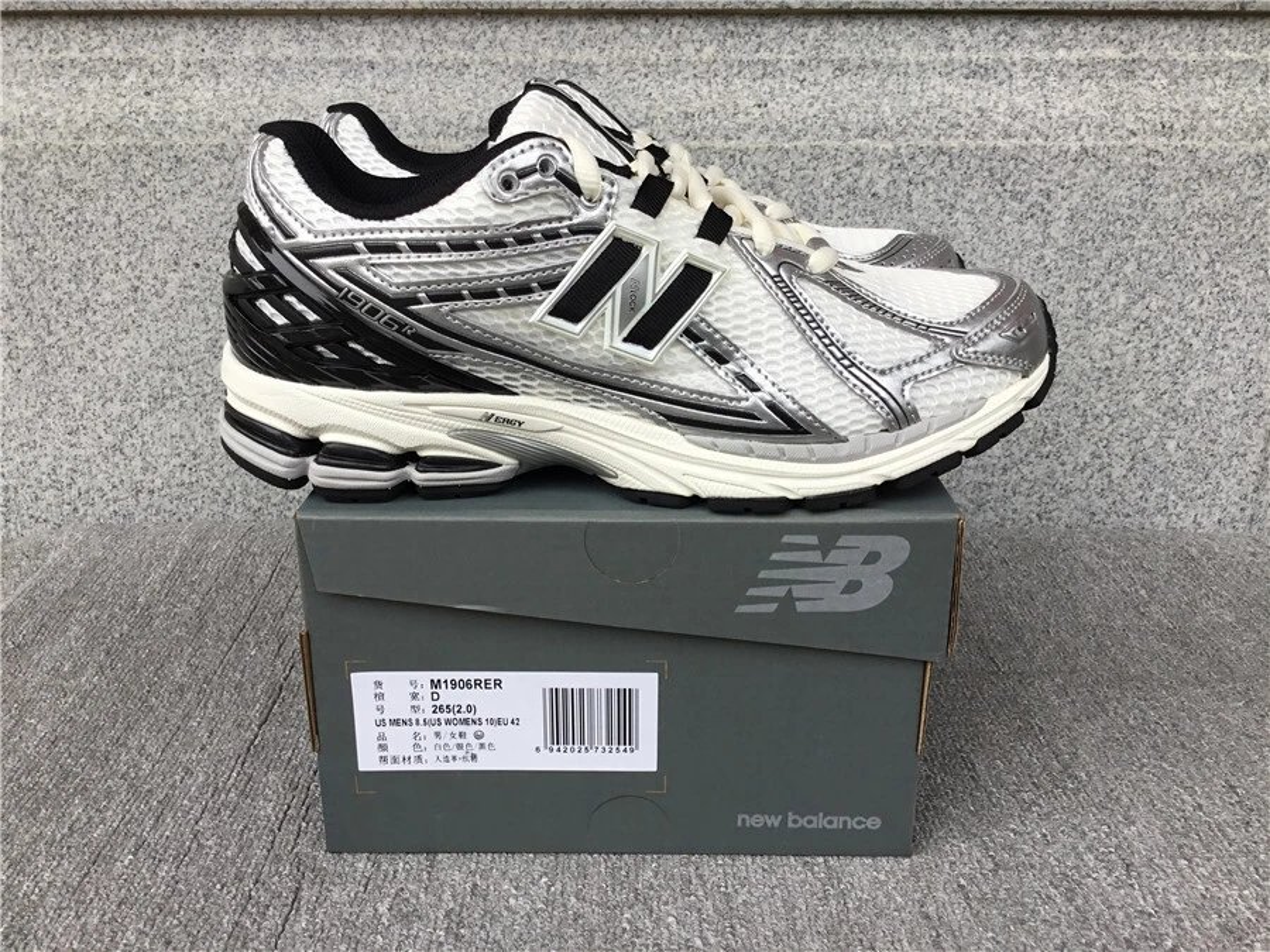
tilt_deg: -19.0
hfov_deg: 58.4
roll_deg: +0.4
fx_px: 1137
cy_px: 476
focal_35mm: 31
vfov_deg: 45.4
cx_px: 635
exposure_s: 1/132
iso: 25
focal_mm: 3.3
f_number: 2.4
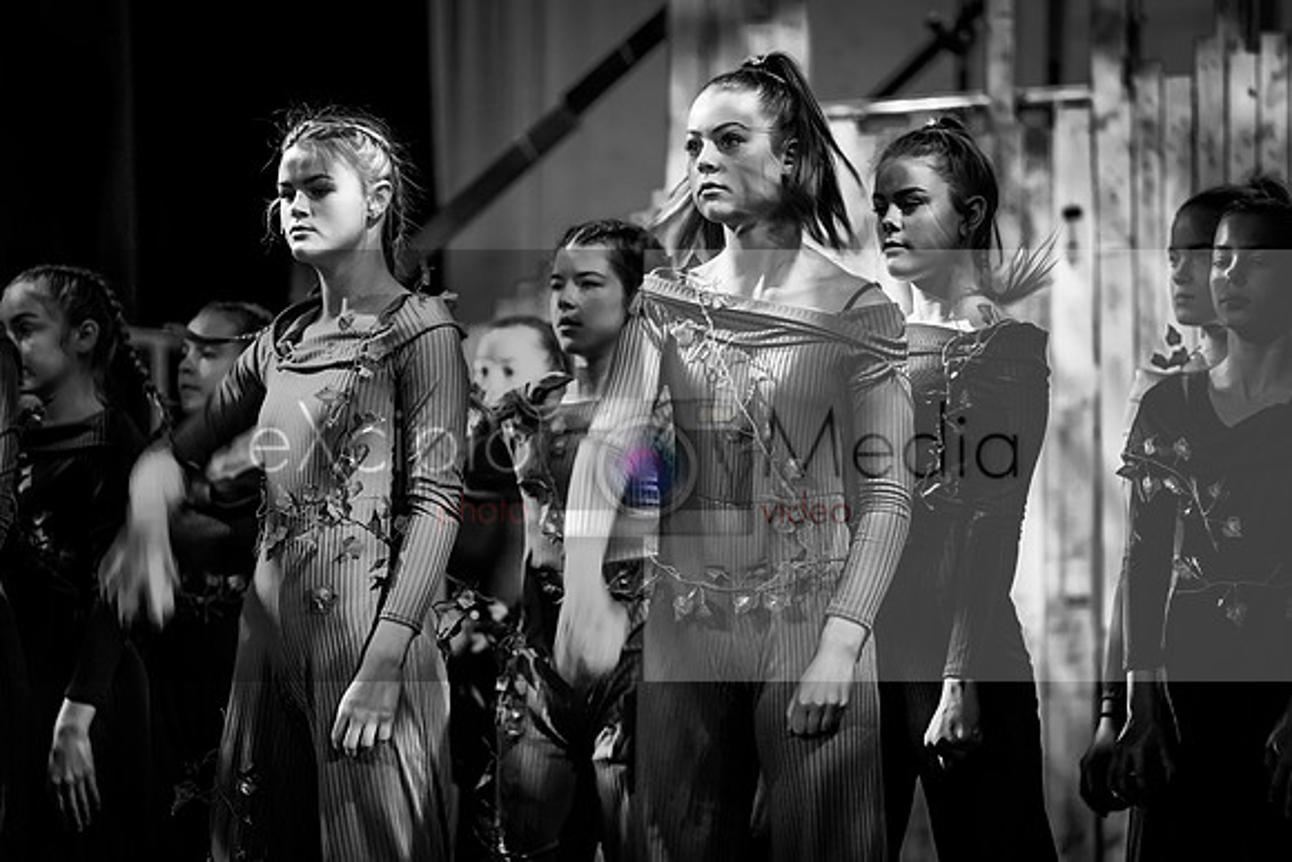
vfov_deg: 8.7
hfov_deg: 13.0
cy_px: 460
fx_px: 5665
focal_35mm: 158
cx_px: 689
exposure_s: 1/80
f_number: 2.8
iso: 1600
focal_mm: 148
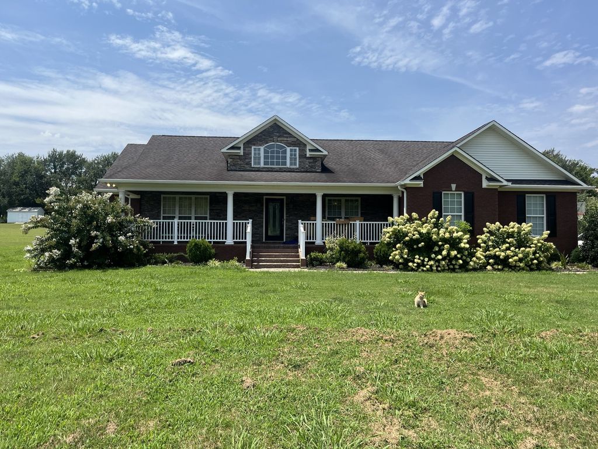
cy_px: 224
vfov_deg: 53.1
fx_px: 449
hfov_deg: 67.3
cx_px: 299
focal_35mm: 26
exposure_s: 1/3745
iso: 50
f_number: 1.6
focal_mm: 5.1
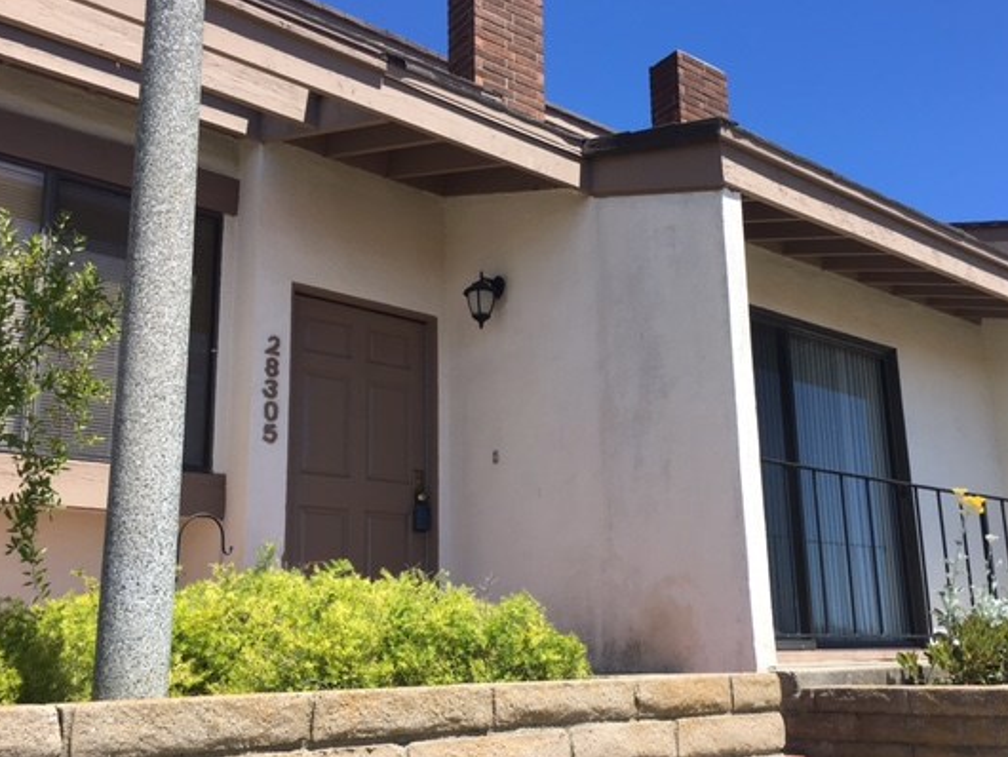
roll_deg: +2.5
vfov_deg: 40.7
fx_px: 1020
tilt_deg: +14.5
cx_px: 569
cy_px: 424
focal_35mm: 35
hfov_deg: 52.5
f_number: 2.2
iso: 25
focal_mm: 4.15
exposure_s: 1/1241
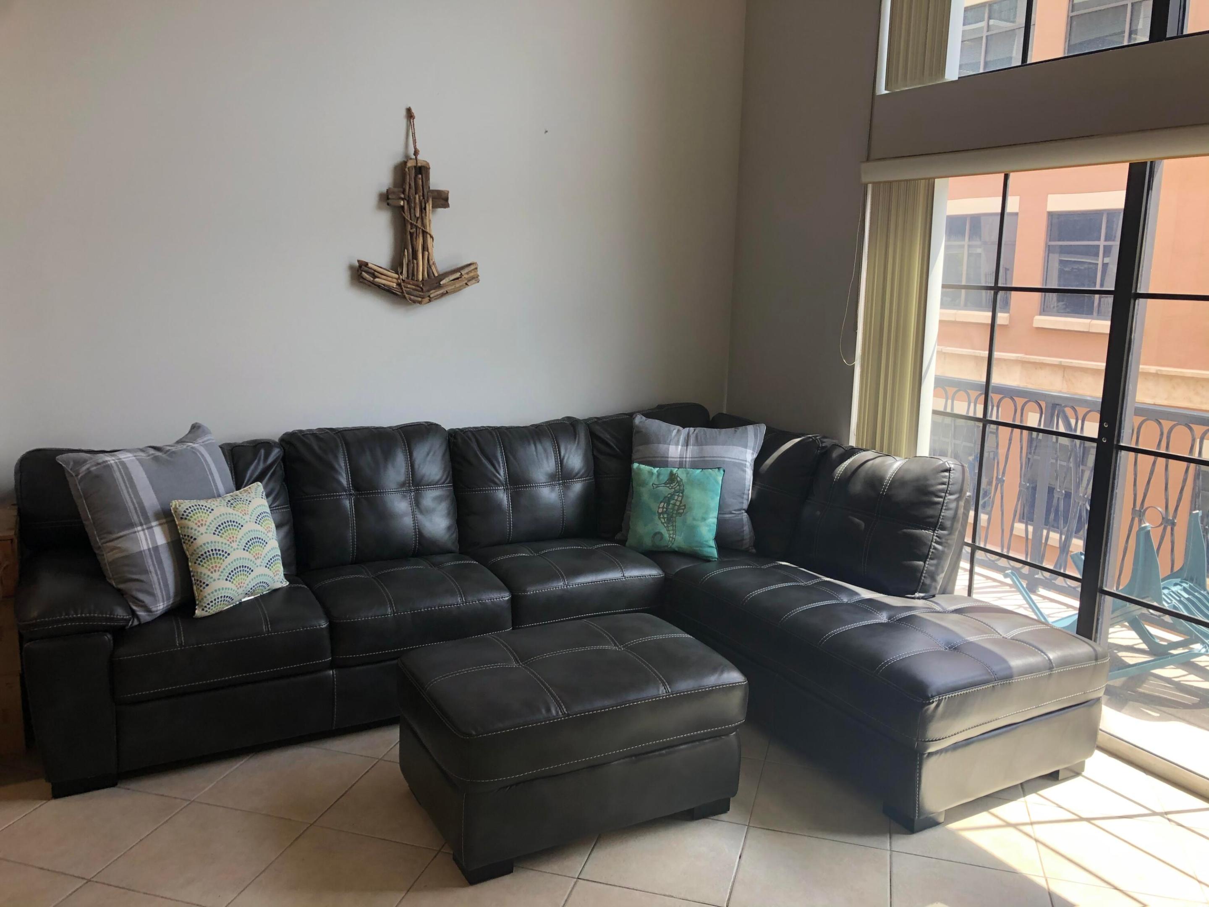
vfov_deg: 49.7
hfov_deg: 63.4
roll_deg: +0.5
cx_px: 604
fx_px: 978
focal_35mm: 28
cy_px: 454
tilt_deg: -10.4
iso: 25
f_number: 1.8
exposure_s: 1/120
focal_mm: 4
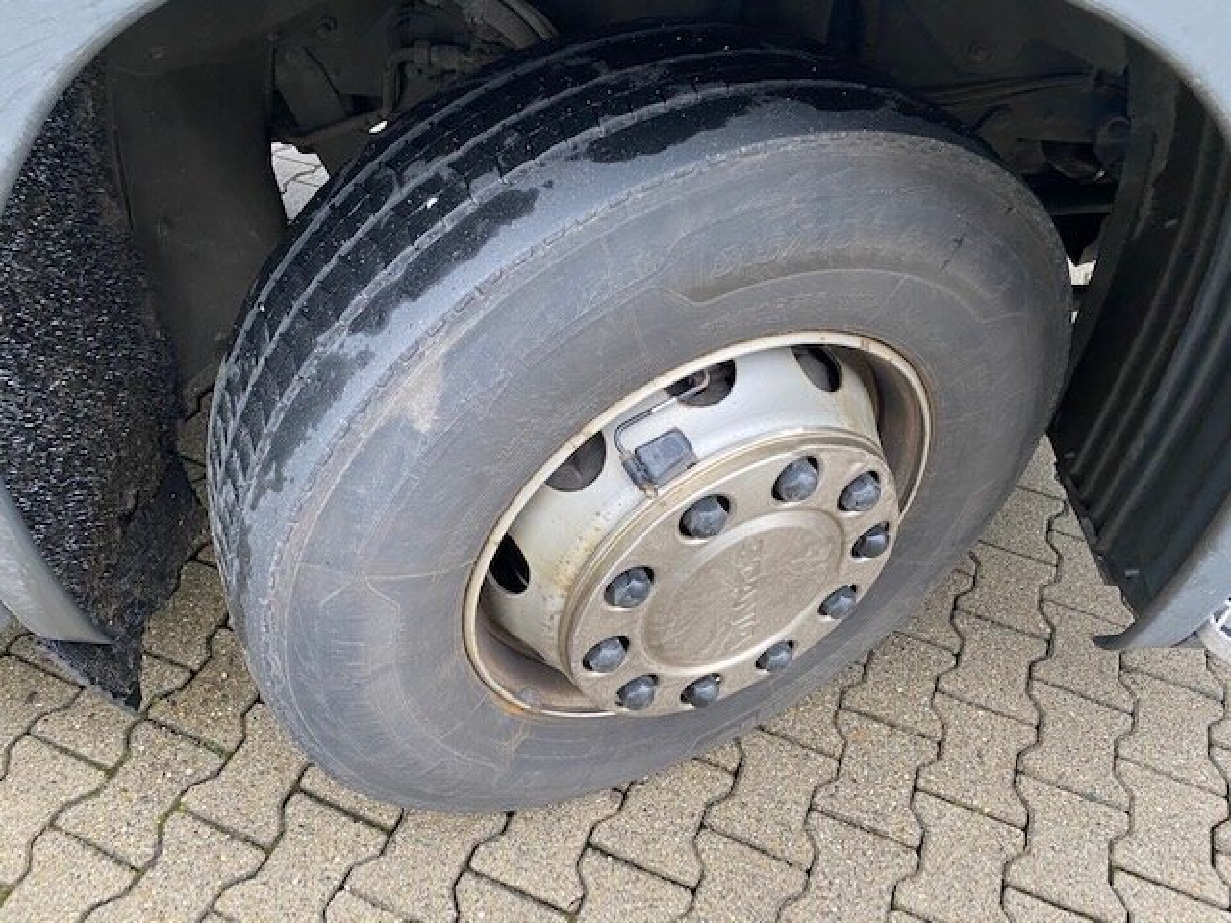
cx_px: 616
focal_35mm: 26
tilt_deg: -46.3
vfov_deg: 53.1
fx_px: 925
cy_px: 462
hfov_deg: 67.3
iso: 200
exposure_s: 1/60
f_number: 1.8
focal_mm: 4.25
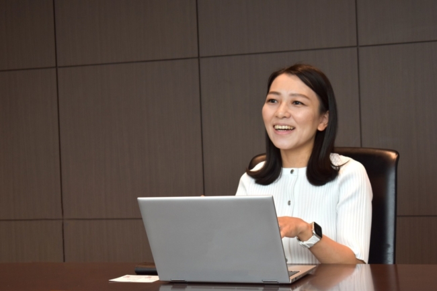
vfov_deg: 16.5
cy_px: 146
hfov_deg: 24.6
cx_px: 218
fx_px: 1001
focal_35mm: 82
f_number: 5.6
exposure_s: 1/125
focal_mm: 55
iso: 400
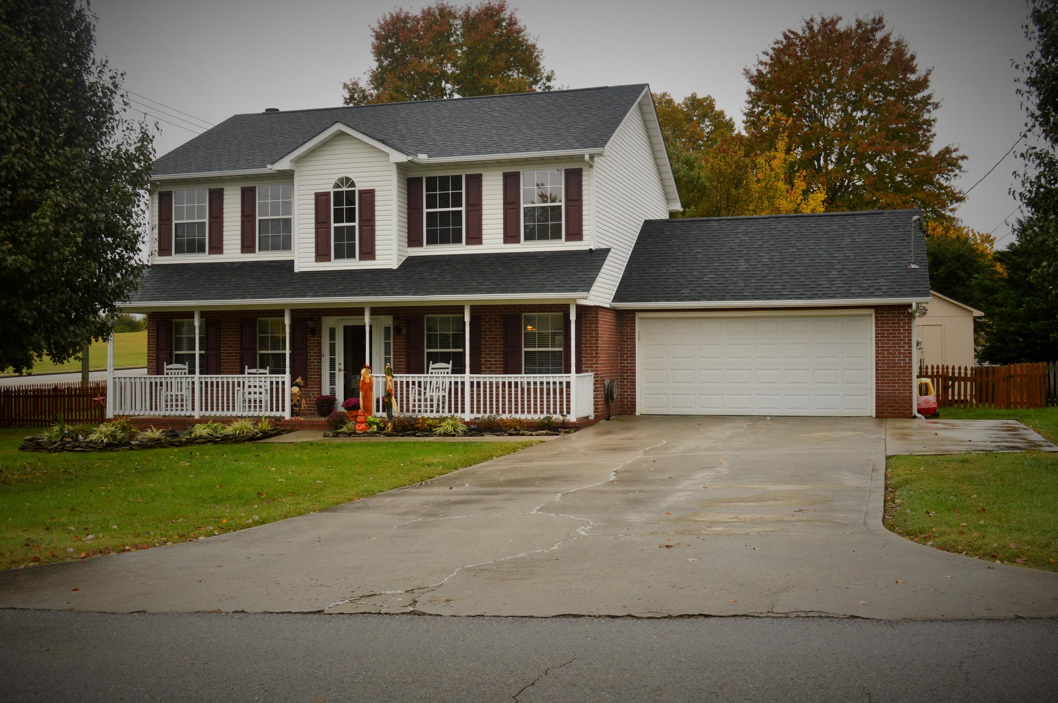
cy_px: 352
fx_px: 1057
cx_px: 529
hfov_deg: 53.2
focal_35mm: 36
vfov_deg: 36.8
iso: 100
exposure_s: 1/160
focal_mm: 24
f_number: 6.3
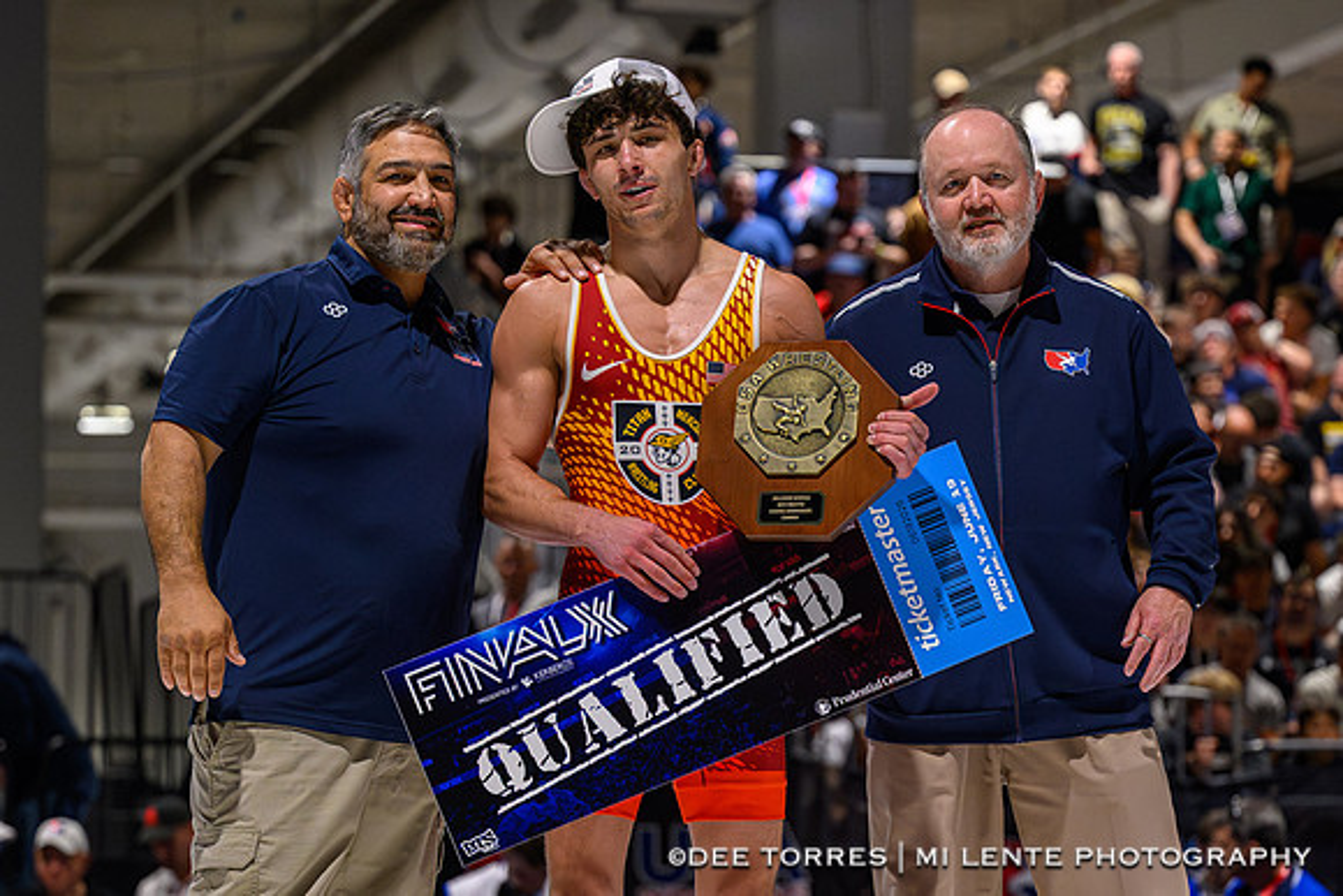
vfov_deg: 9.7
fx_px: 5303
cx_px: 760
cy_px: 611
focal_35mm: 142
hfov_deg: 14.4
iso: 4000
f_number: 2.8
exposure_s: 1/400
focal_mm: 85
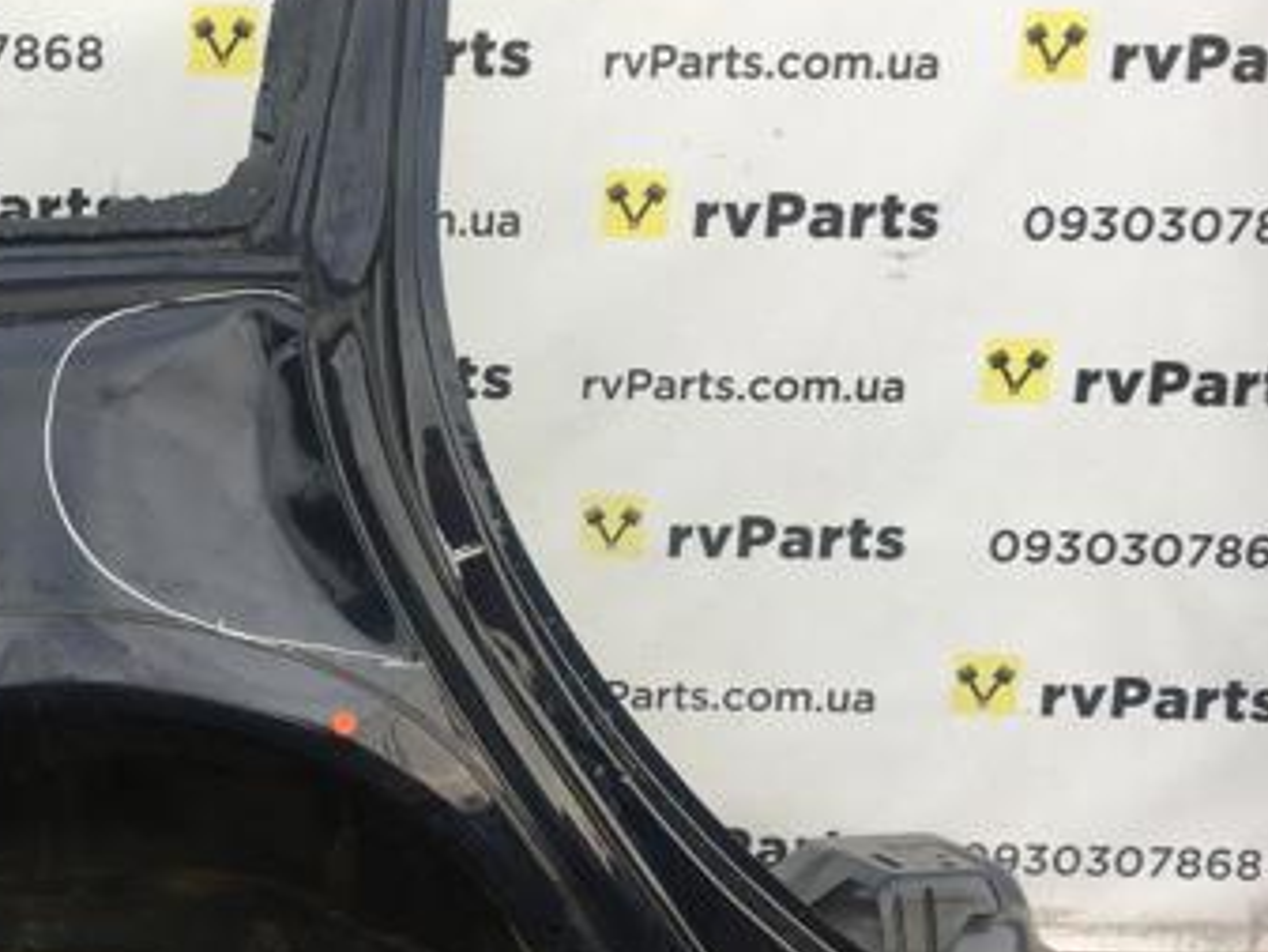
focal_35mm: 55
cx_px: 124
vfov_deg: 26.5
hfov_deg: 33.1
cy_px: 549
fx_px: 2015
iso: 25
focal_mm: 4.15
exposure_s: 1/100
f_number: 2.2
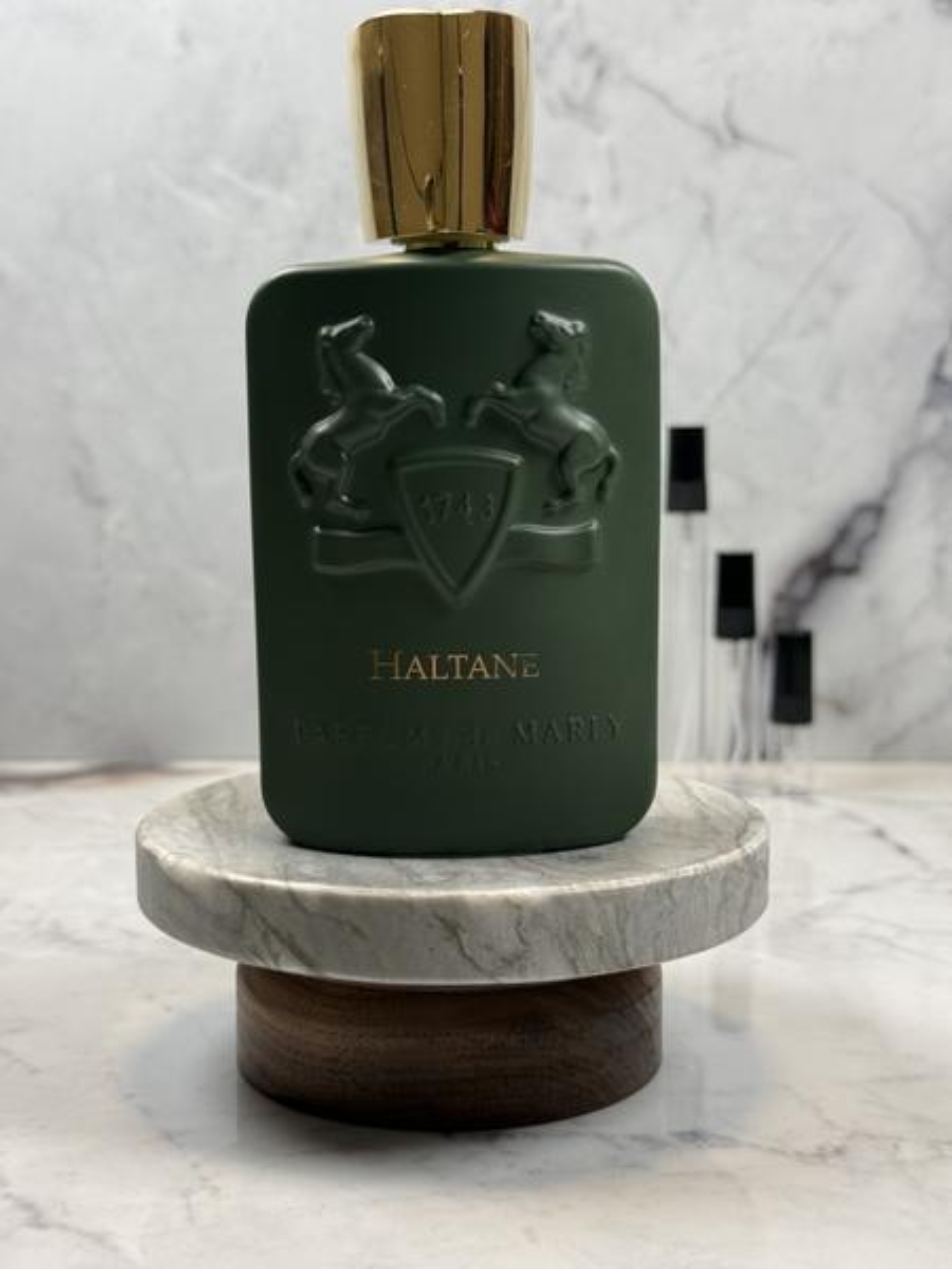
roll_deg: -0.6
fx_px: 1760
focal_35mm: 48
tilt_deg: -6.3
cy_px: 634
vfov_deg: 39.7
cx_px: 476
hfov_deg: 30.3
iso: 80
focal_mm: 6.76
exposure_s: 1/120
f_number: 1.78
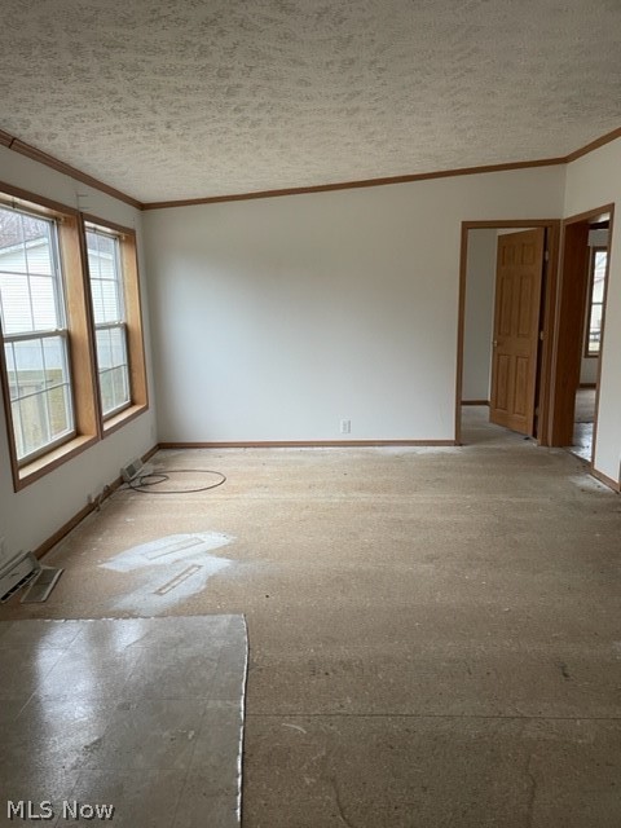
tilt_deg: -10.0
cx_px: 310
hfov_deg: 53.1
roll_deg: +1.9
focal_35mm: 26
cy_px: 414
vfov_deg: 67.3
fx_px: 622
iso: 80
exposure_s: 1/60
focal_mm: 4.2
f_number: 1.6
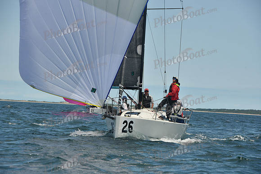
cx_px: 130
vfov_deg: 7.6
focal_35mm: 180
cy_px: 87
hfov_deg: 11.4
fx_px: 1305
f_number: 9
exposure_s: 1/640
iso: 320
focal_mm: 180
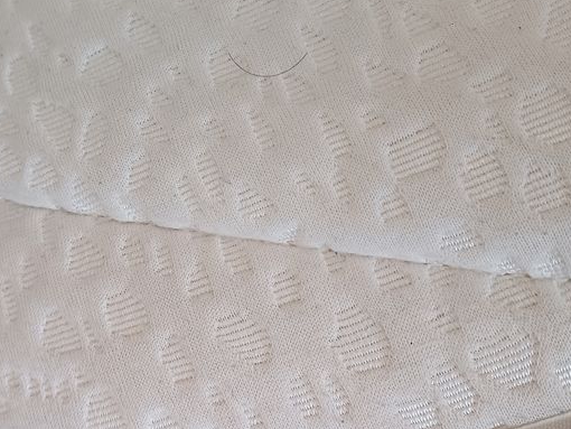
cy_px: 189
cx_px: 176
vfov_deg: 29.7
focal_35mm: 49
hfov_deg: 38.3
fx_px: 809
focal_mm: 4.65
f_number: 1.8
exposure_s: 1/50
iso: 320
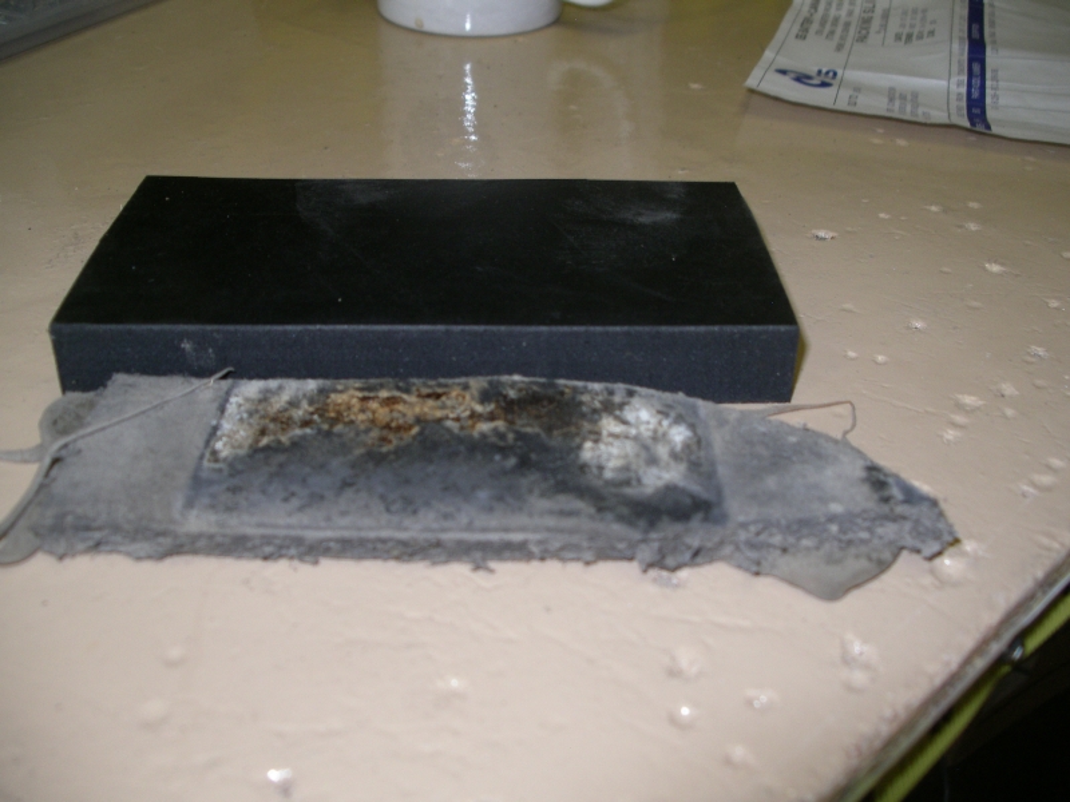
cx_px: 535
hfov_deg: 50.1
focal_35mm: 37
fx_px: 1144
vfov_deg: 38.7
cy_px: 401
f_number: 2.8
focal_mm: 7.8
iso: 200
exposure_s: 1/40
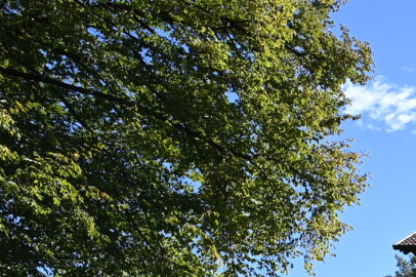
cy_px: 460
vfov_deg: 17.0
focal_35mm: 69
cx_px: 671
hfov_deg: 22.4
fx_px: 797
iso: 400
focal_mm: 20
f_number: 14
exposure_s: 1/200
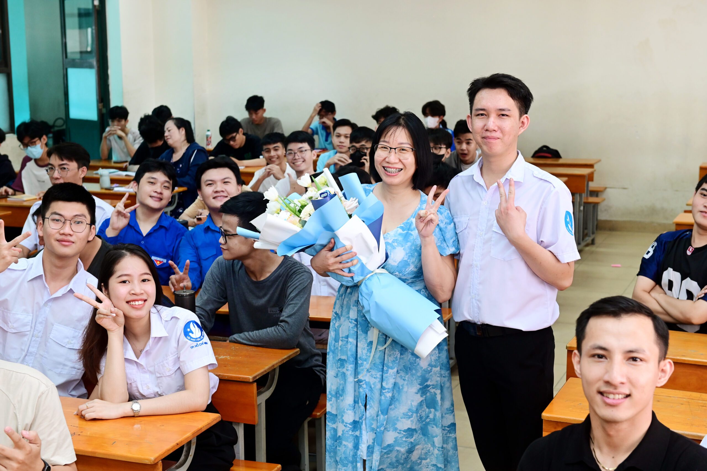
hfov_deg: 35.7
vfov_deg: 24.2
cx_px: 354
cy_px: 236
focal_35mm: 56
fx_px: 1099
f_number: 6.3
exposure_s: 1/100
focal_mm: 56
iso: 2000
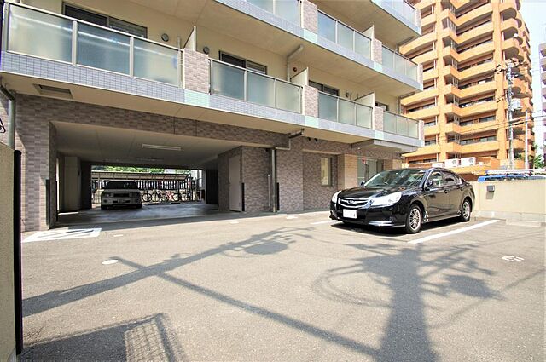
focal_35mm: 15
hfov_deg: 100.5
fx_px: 227
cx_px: 273
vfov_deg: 77.2
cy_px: 181
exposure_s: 1/125
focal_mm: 10
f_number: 7.1
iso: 100
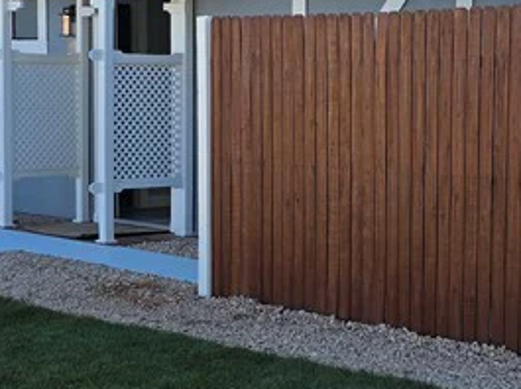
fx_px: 1338
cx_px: 334
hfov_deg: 22.0
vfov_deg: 16.6
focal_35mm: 89
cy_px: 175
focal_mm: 6.3
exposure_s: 1/572
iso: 12
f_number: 1.7
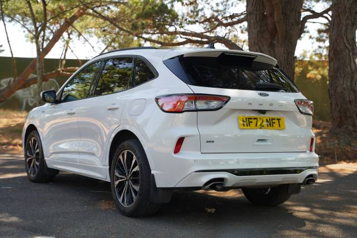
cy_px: 119
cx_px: 178
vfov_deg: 25.1
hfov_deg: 37.0
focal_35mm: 54
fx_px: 534
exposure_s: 1/80
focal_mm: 53.9
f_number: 4.5
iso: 100
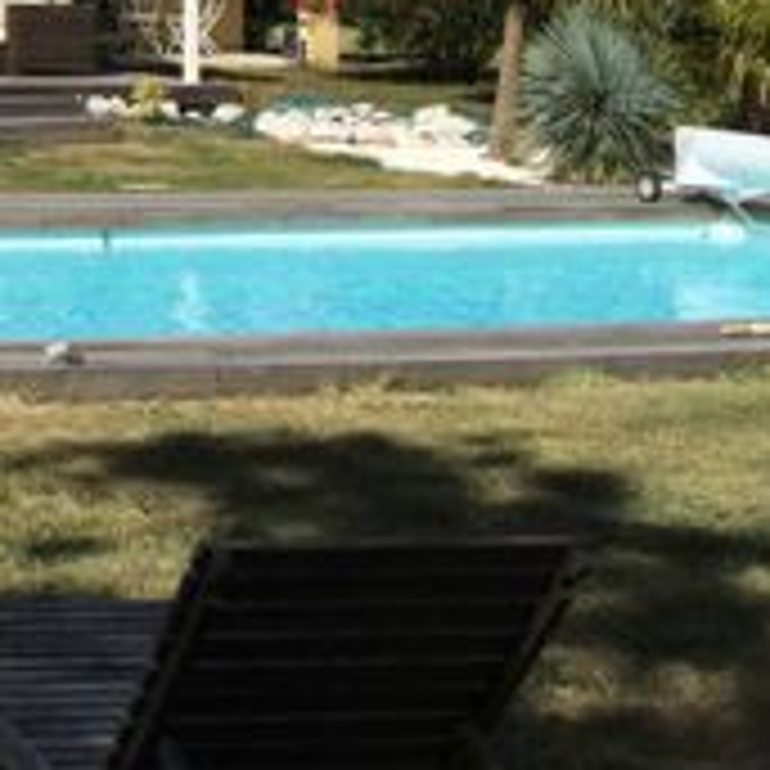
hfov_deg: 16.5
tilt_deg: +0.3
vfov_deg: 17.2
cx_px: -378
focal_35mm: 96
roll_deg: -2.1
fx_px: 2416
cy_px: -189
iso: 25
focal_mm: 3.3
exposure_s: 1/1988
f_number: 2.4
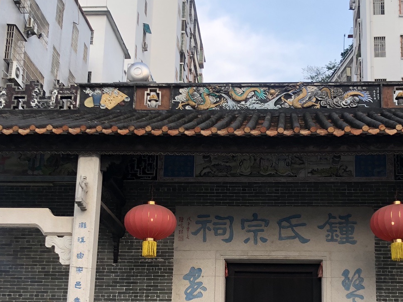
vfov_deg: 24.8
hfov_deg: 33.2
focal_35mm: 58
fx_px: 675
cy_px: 240
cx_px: 236
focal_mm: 4
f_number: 1.8
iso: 20
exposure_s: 1/136
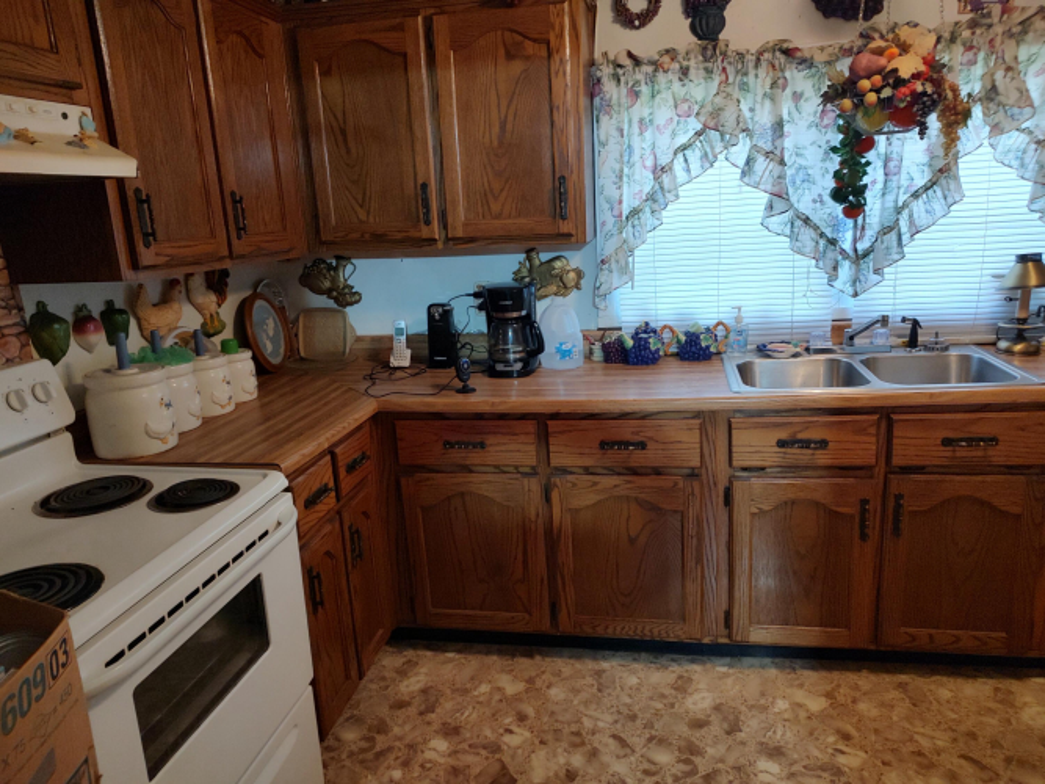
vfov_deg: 56.8
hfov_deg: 71.6
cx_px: 522
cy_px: 392
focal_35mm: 24
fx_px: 724
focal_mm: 5.88
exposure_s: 1/40
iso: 1119
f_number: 1.9
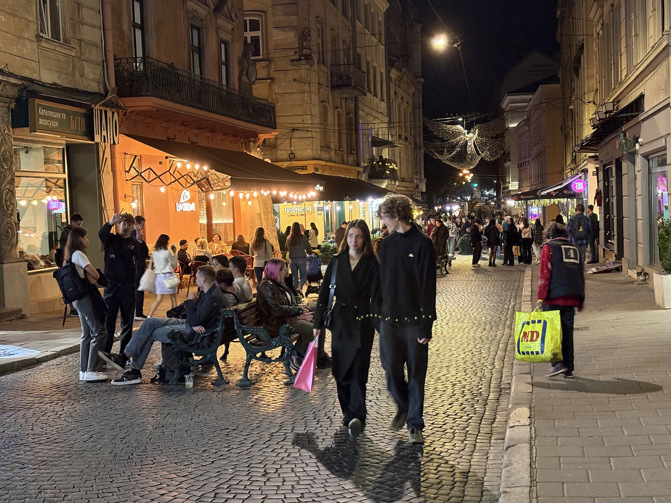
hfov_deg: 36.8
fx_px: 1008
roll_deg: +2.3
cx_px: 336
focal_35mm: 52
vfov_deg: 28.0
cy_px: 252
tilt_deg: -2.6
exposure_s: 1/25
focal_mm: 5.96
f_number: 1.6
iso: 320
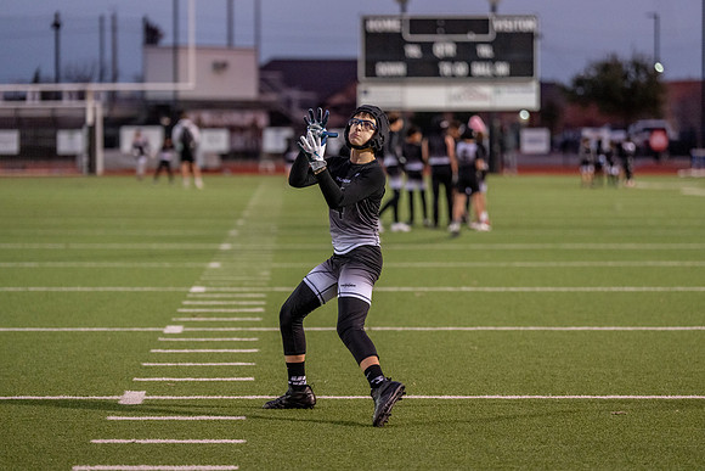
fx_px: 2620
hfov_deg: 15.3
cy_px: 236
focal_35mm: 134
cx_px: 352
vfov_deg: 10.3
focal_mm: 128
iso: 4000
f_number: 2.8
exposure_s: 1/1000
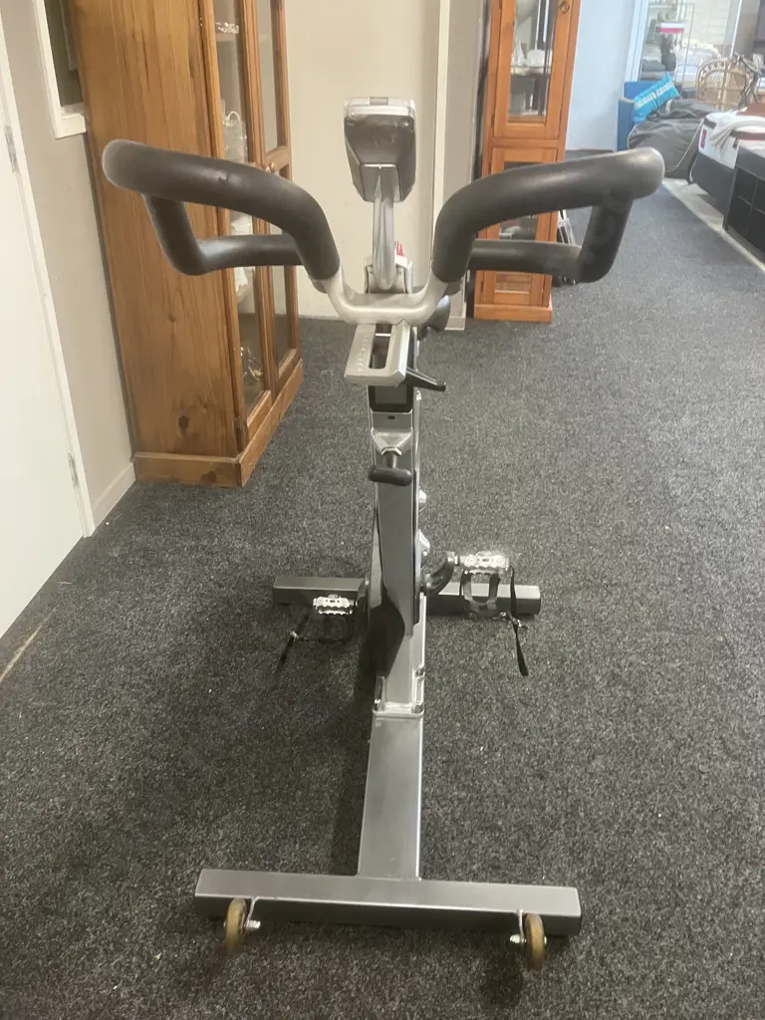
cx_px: 382
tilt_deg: -27.8
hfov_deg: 49.7
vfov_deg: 63.4
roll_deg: -1.7
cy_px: 510
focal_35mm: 28
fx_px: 825
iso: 320
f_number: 1.8
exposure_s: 1/33
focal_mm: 3.99
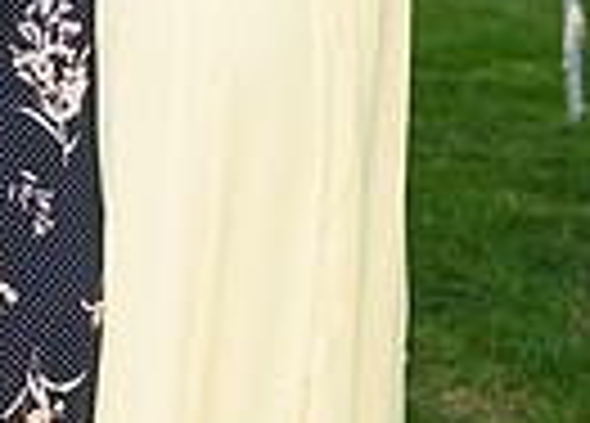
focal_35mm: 144
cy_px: -98
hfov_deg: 13.6
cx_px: -82
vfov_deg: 9.9
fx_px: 2417
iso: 1600
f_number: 2.8
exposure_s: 1/640
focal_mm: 26
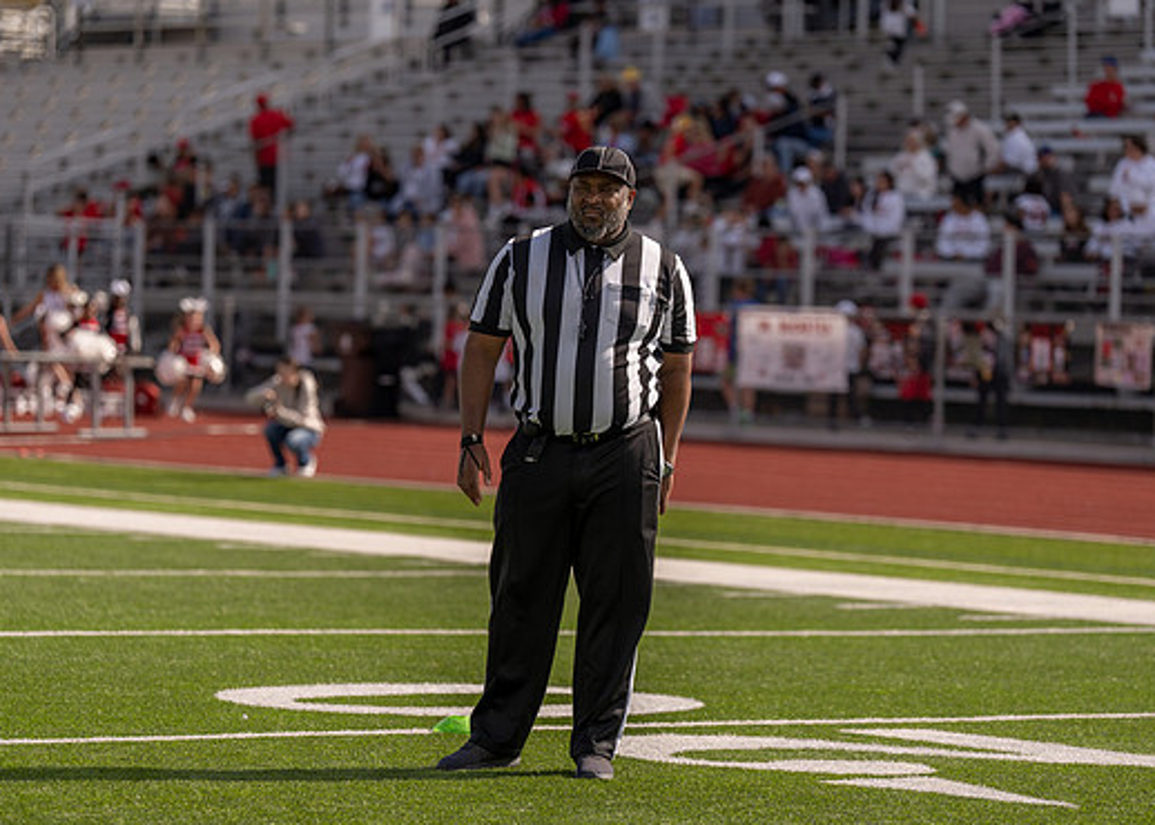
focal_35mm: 163
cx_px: 551
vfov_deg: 8.8
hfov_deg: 12.3
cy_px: 421
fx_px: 5347
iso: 100
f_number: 2.8
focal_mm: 139
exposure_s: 1/2500
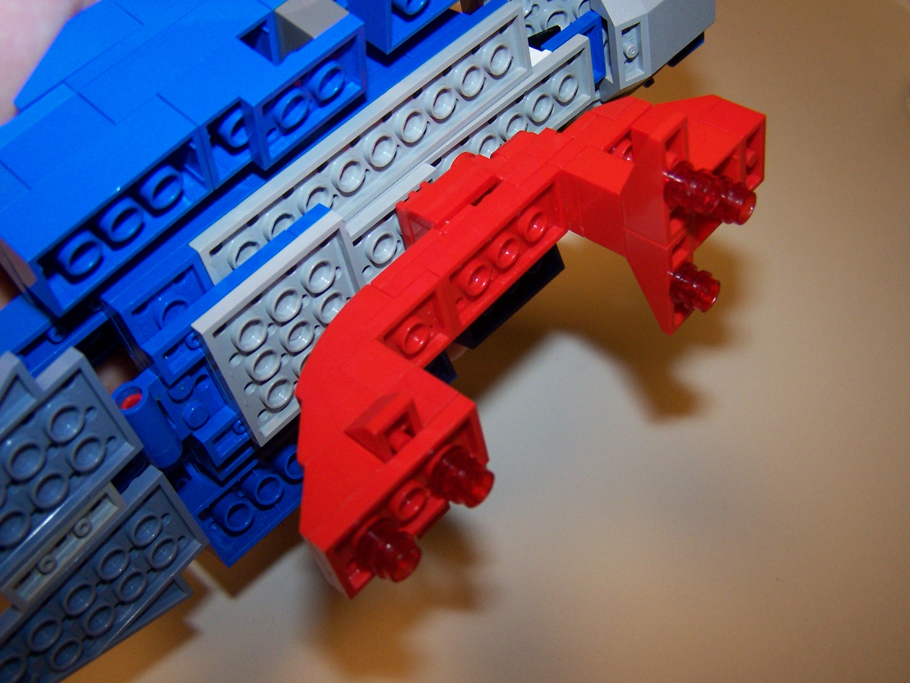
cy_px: 342
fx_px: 999
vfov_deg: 37.7
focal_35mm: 38
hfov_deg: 49.0
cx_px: 455
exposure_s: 1/60
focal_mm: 6.3
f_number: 2.8
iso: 140
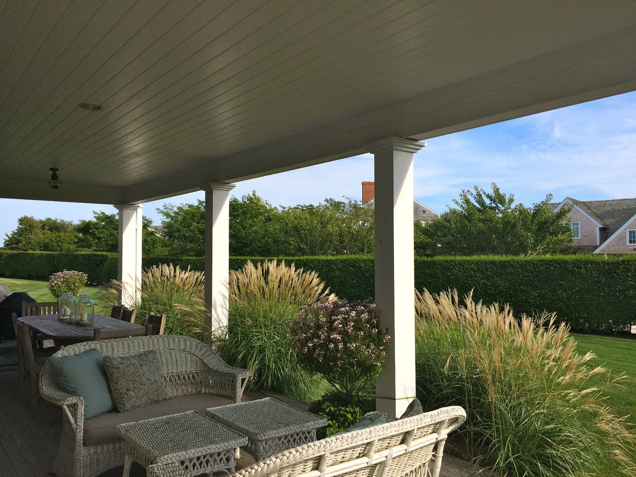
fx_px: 533
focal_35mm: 29
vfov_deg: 48.2
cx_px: 318
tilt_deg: +1.0
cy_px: 238
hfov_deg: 61.7
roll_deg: -0.4
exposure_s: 1/2160
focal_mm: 4.15
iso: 32
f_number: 2.2
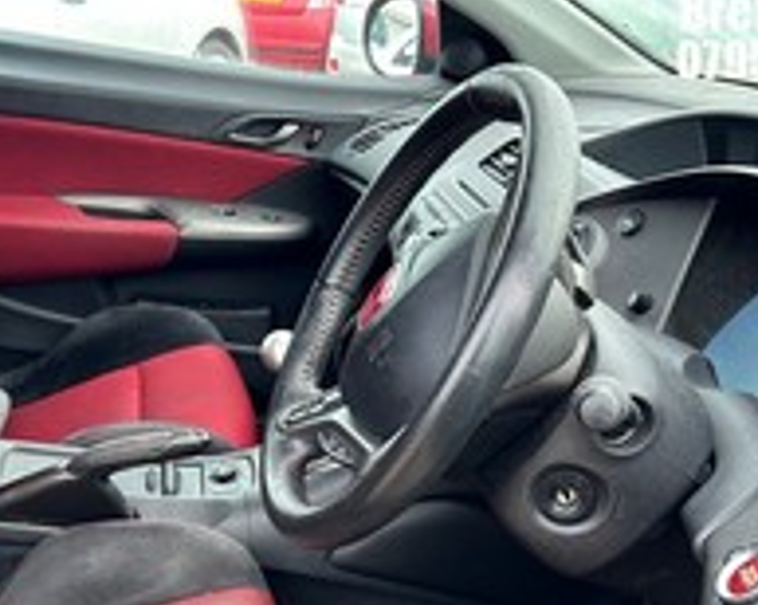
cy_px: 499
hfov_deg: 40.0
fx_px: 1031
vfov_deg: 31.7
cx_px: 271
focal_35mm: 46
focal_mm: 5.7
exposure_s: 1/75
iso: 125
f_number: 1.5
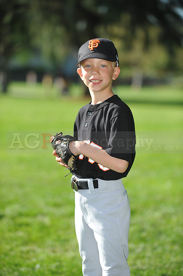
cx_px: 92
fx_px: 1107
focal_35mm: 145
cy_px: 138
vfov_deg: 14.2
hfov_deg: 9.5
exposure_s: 1/1000
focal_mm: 145
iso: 200
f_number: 4
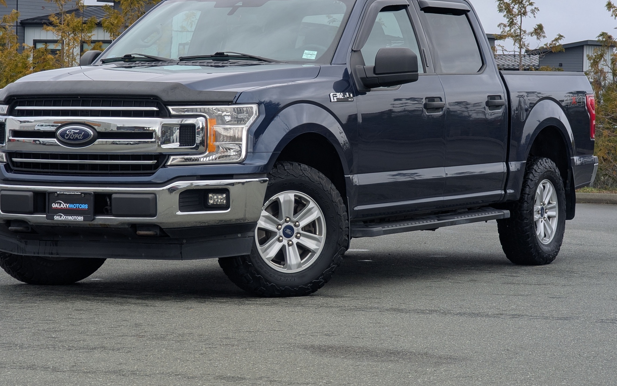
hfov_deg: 15.9
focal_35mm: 131
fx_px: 2203
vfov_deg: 10.0
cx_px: 292
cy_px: 121
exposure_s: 1/217
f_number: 3.5
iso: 35
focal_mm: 19
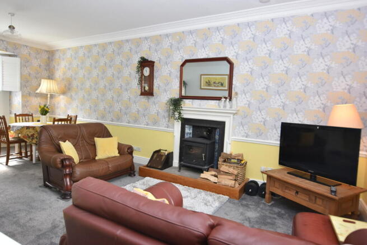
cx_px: 184
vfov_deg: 59.5
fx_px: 214
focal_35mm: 21
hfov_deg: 81.2
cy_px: 122
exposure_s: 1/60
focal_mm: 14
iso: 320
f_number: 4
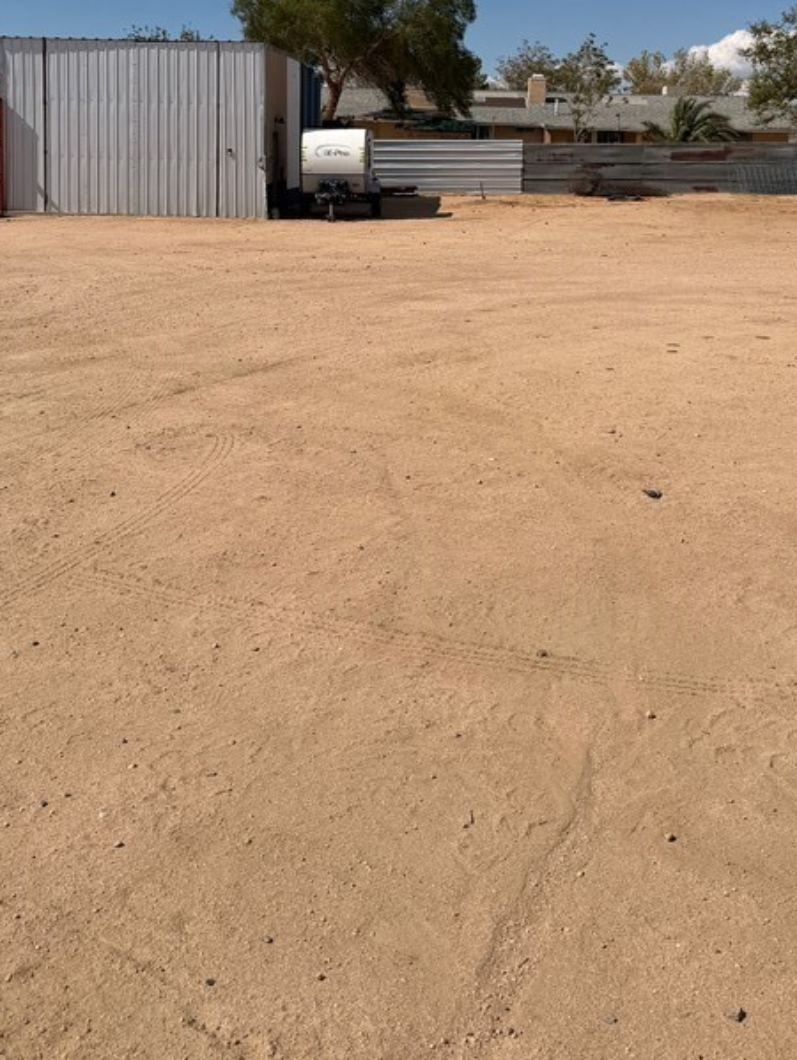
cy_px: 242
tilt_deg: -4.7
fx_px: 1257
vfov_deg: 44.0
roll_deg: -1.7
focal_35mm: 41
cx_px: 473
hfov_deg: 35.1
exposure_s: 1/11905
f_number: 1.78
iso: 80
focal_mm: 6.76
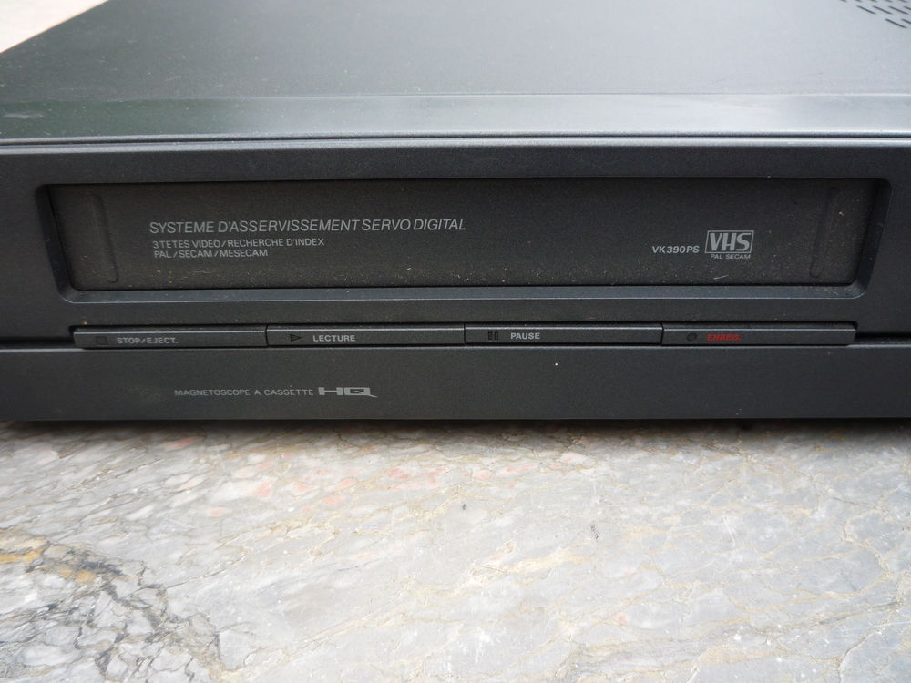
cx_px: 456
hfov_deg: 60.0
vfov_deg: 46.8
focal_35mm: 30
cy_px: 342
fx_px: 790
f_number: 3.5
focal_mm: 5.2
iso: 100
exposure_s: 1/100
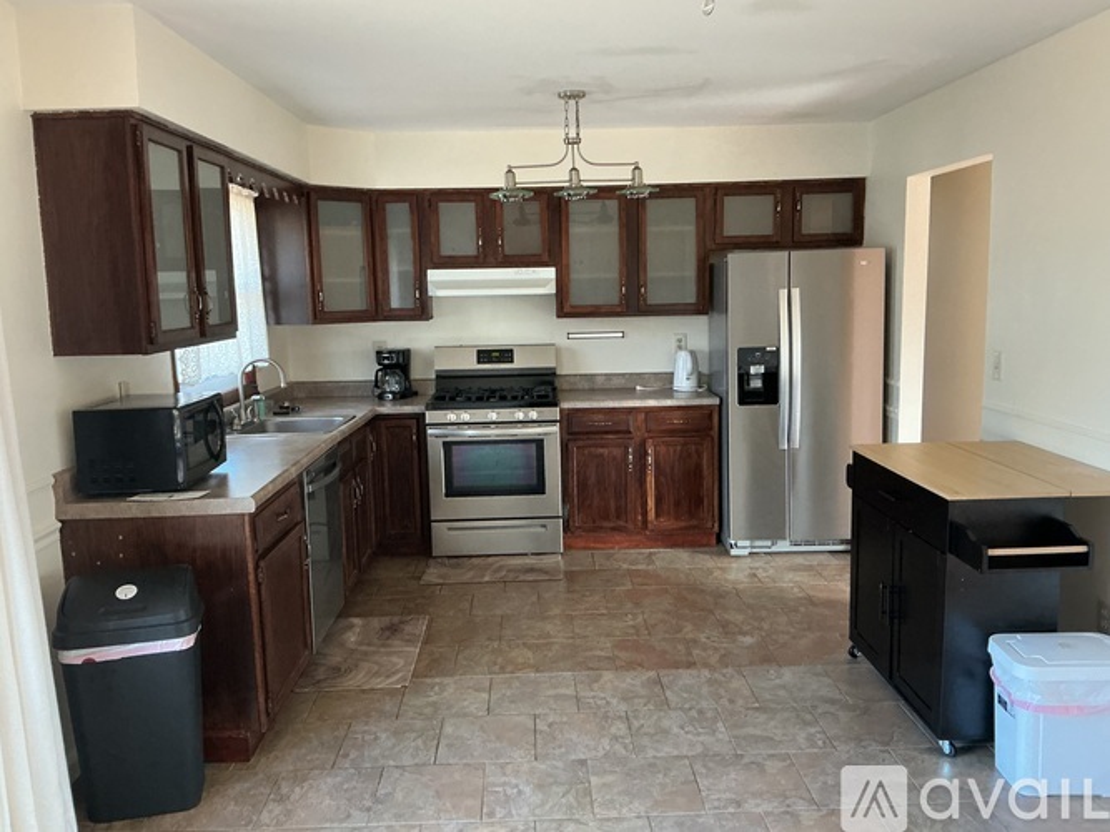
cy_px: 416
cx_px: 555
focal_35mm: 29
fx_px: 930
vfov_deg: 48.2
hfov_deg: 61.7
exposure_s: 1/60
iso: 250
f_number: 1.8
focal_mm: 3
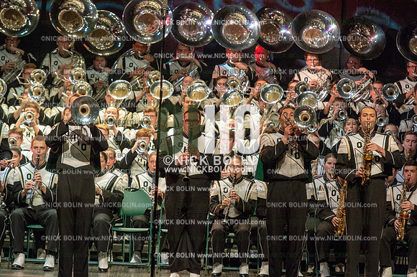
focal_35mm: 240
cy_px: 138
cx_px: 208
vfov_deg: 5.7
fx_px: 2778
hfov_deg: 8.6
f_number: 5.6
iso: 8000
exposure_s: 1/250
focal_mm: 240
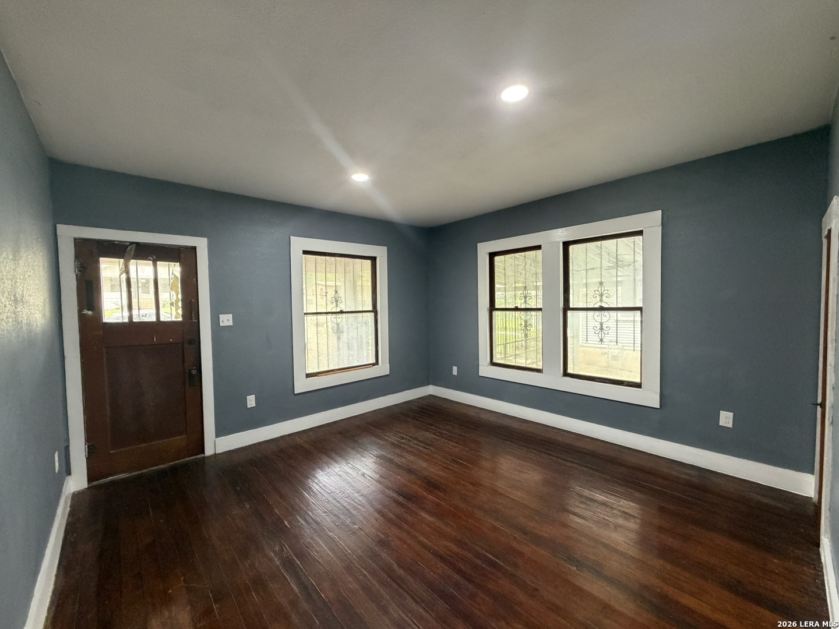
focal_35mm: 14
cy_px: 314
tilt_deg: -2.7
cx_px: 420
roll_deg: +0.7
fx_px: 339
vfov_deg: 85.7
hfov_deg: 102.1
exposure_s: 1/60
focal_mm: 2.22
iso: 320
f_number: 2.2
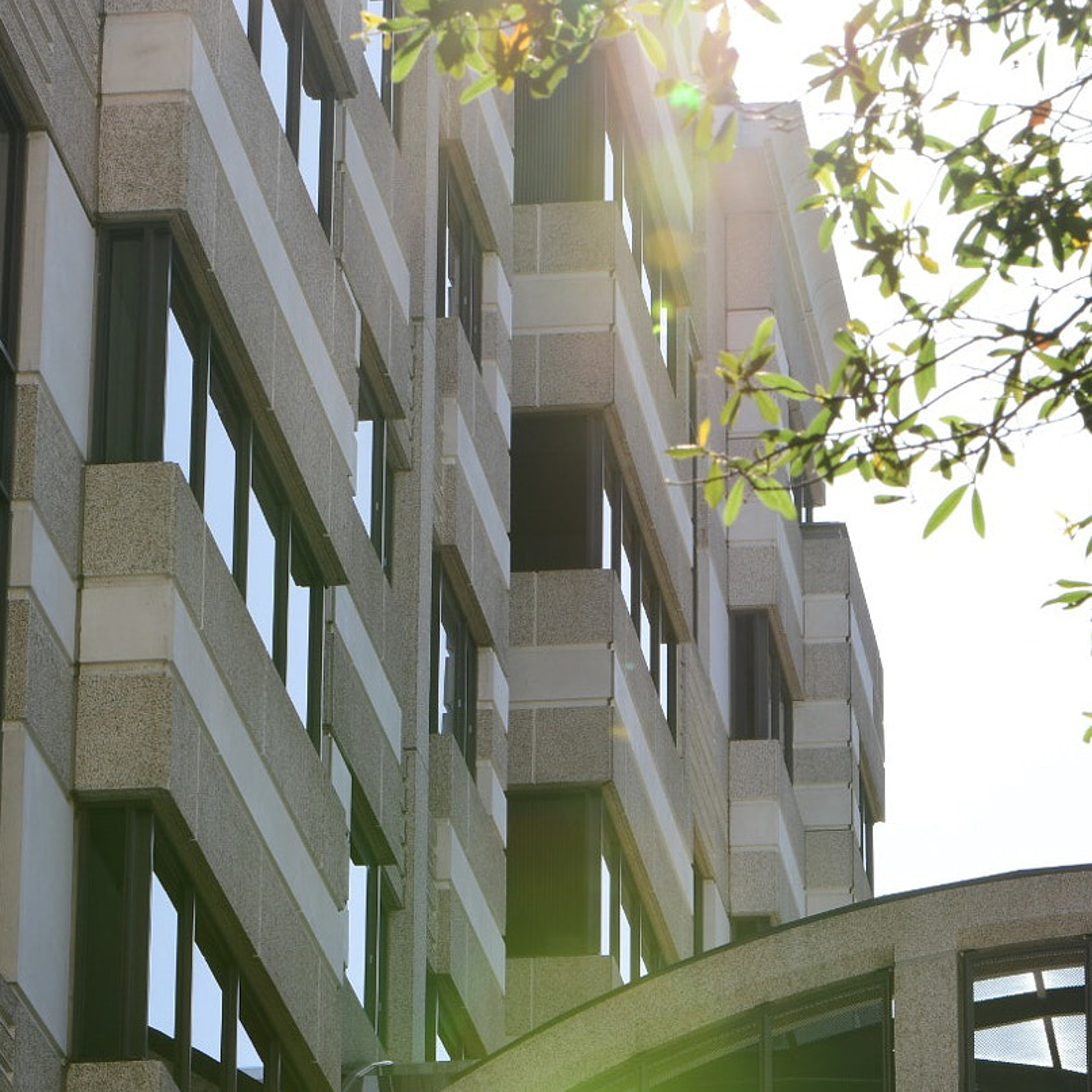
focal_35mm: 177
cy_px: 499
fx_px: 6317
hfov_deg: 9.9
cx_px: 611
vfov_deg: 9.9
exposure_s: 1/50
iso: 100
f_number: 16
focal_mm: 70
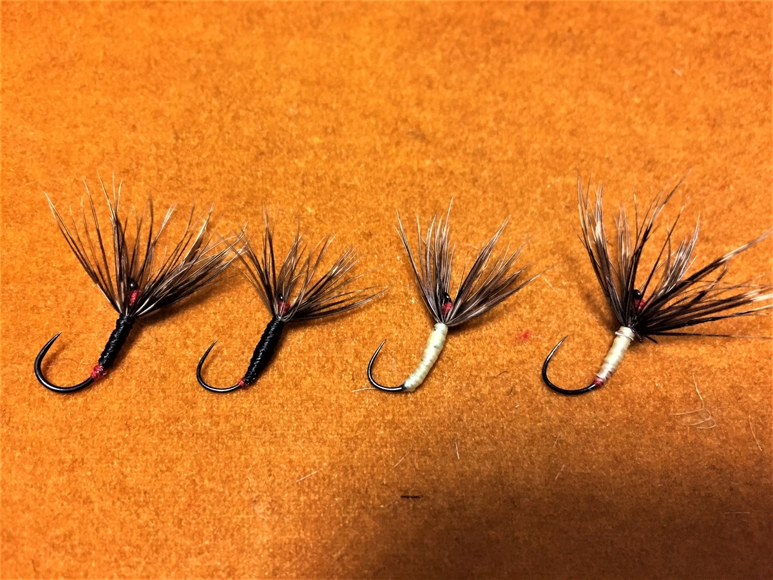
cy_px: 290
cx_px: 386
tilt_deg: -66.8
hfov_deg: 61.7
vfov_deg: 48.2
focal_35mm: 29
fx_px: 648
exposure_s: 1/24
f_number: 2.2
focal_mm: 4.15
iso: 250
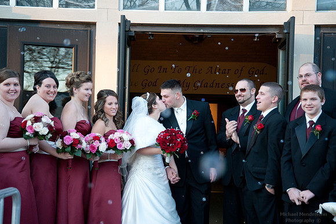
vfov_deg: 20.9
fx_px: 606
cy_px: 112
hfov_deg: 31.0
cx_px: 168
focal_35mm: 65
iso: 2000
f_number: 5
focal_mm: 65
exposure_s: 1/320
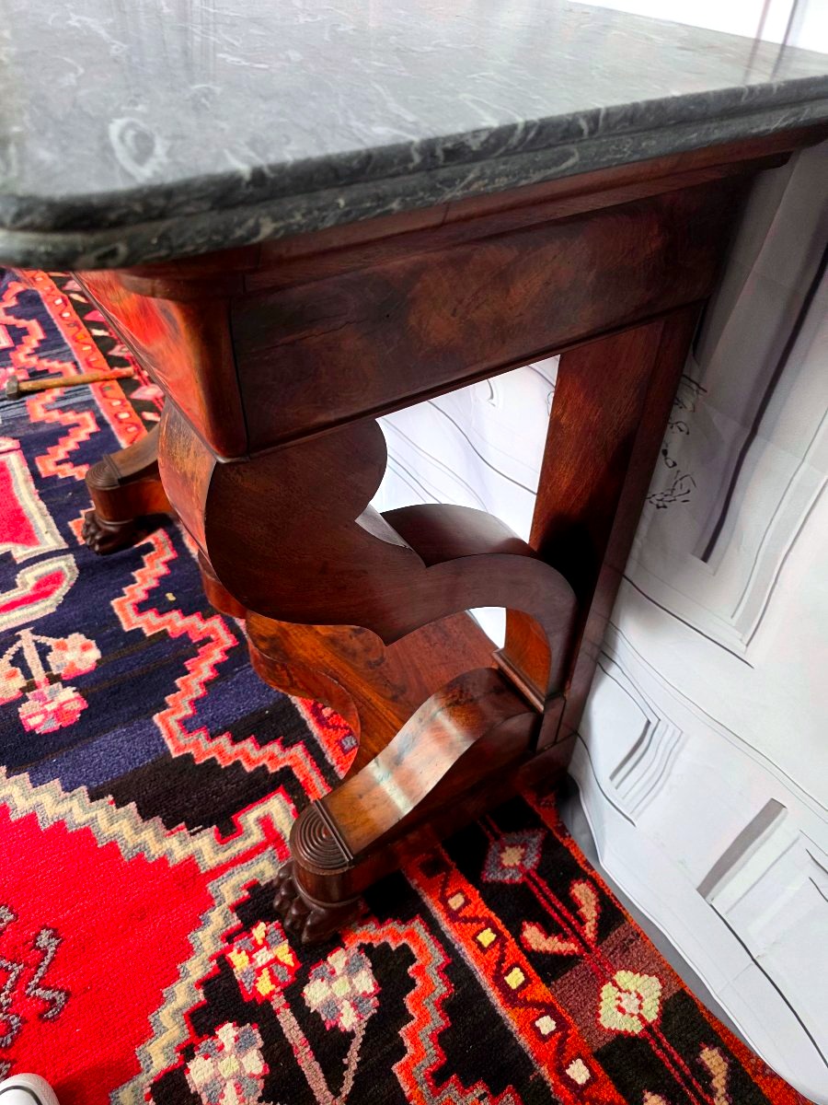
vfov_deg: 73.9
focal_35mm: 23
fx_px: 734
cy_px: 552
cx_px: 414
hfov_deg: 58.9
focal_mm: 6.3
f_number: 1.7
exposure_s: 1/100
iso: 200
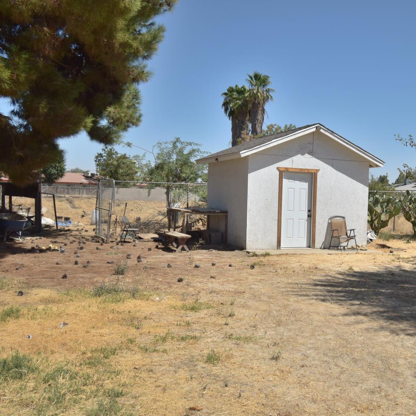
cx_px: 305
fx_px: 530
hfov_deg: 41.7
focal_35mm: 39
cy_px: 207
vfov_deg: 42.8
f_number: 5.6
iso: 100
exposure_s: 1/1000
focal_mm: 20
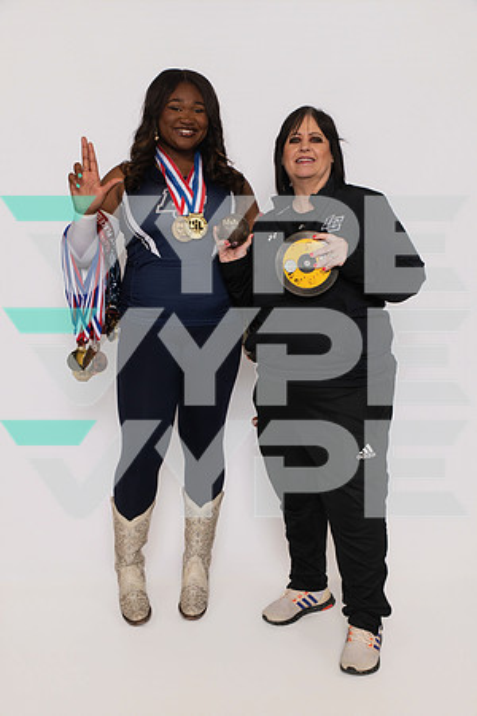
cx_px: 238
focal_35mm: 36
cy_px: 358
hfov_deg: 36.9
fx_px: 715
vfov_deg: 53.1
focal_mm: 36
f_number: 8
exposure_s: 1/320
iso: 640
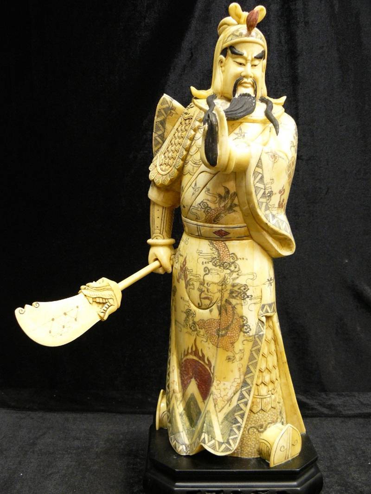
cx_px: 186
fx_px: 515
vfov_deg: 51.4
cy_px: 247
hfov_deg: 39.6
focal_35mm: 36
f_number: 2.8
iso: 200
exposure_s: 1/13
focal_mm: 6
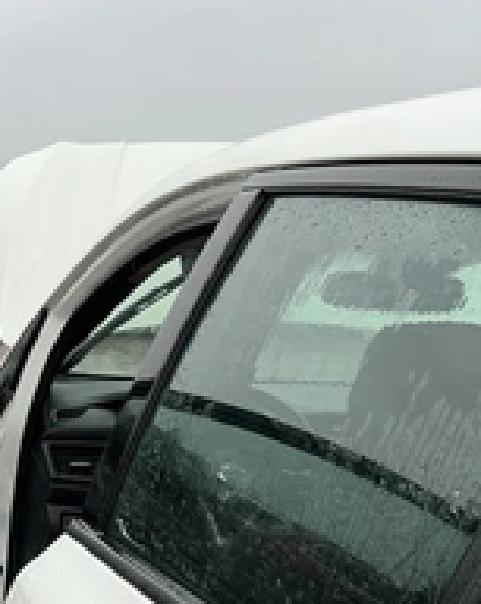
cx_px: -57
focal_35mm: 57
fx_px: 1017
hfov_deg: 24.7
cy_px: 456
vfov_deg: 32.4
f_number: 1.8
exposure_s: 1/195
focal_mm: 3
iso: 20
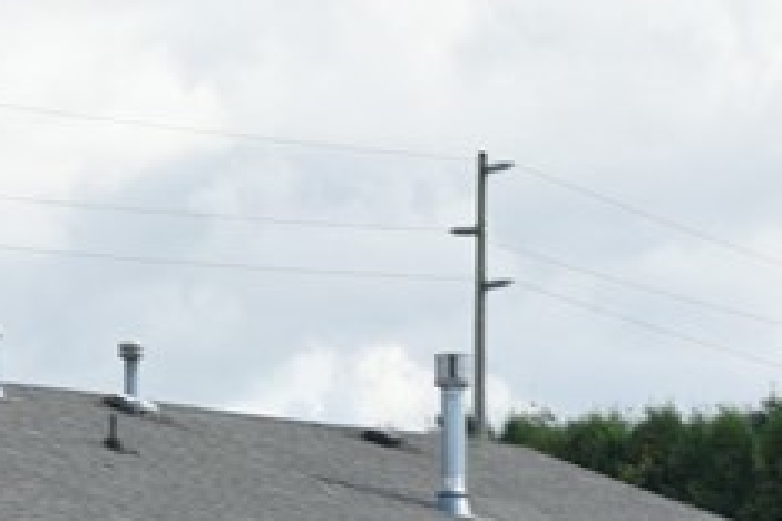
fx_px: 3519
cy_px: 621
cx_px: -613
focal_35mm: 162
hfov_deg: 11.7
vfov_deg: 8.4
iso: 800
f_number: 14
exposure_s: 1/800
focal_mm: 35
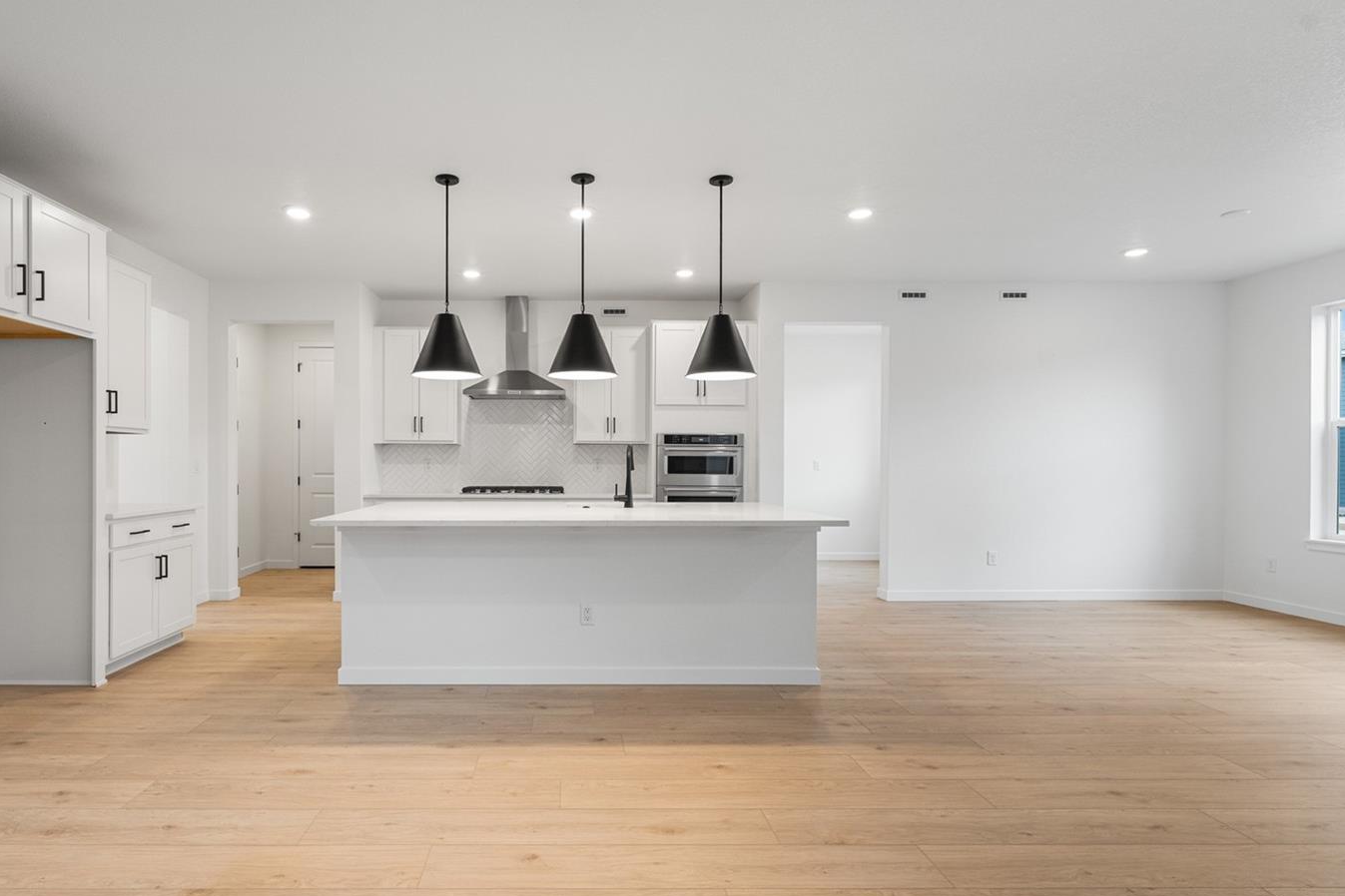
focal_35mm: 19
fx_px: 710
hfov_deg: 86.3
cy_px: 476
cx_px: 573
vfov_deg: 64.5
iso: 320
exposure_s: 1/20
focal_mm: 16
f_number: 8
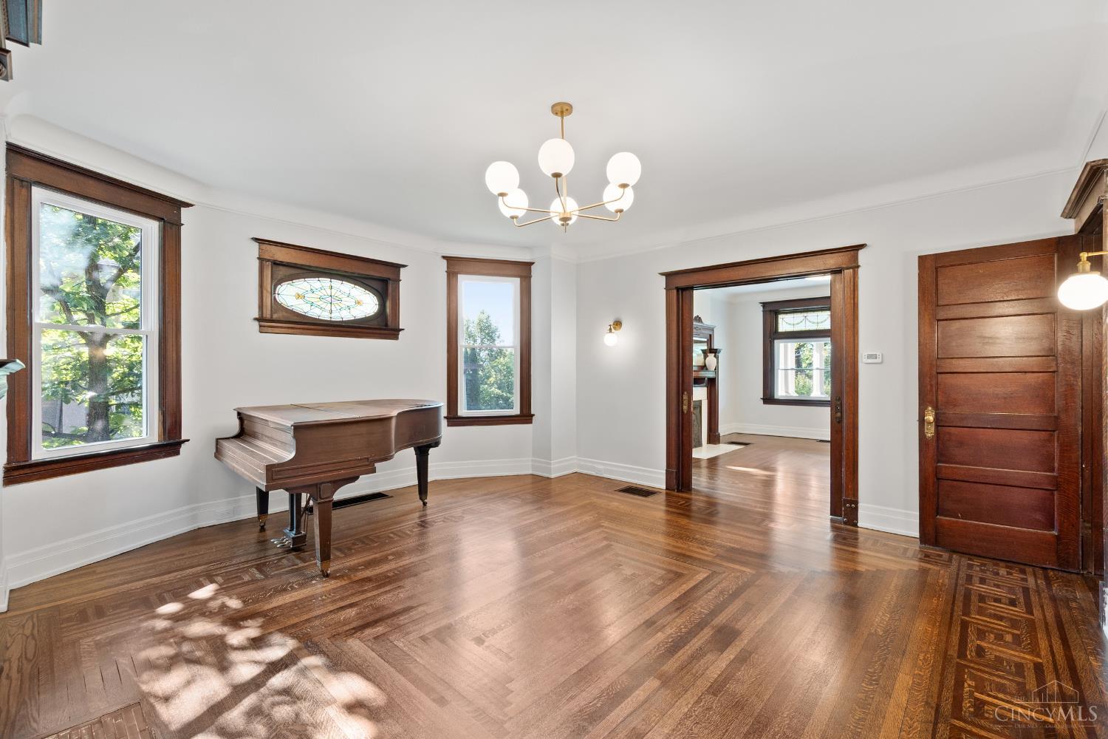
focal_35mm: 15
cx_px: 554
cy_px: 370
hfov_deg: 100.4
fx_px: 462
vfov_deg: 77.3
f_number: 6.3
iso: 250
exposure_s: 1/5
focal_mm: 10
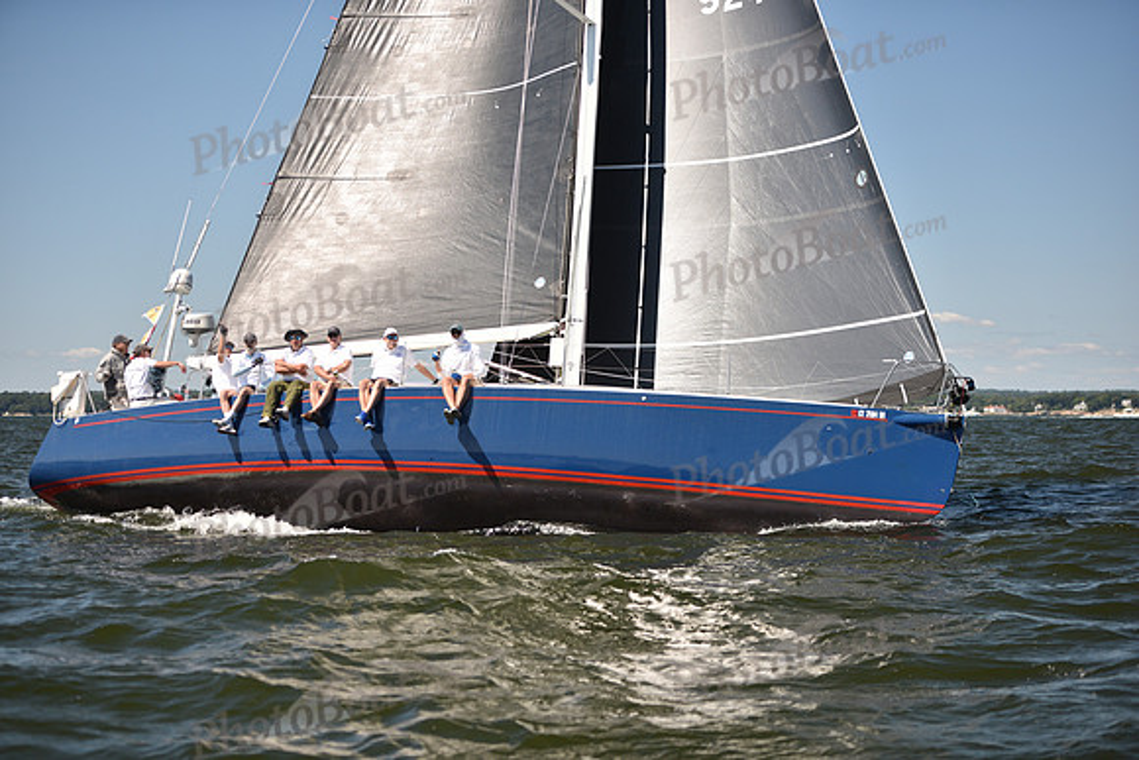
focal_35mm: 70
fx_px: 2215
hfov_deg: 28.8
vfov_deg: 19.5
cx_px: 570
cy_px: 380
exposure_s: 1/1600
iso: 250
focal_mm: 70
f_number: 2.8
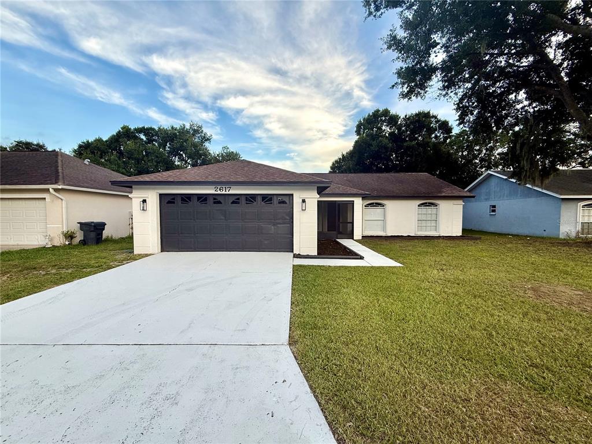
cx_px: 296
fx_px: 239
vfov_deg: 85.7
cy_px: 222
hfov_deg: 102.1
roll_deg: -0.3
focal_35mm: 14
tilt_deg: -2.1
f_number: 2.2
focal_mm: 2.22
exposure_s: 1/192
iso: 64
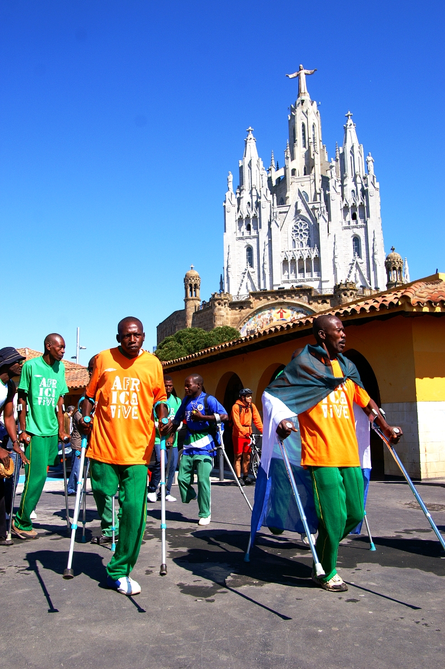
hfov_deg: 43.5
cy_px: 334
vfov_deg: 62.0
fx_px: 557
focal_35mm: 30
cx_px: 222
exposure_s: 1/250
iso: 100
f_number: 9.5
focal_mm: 20
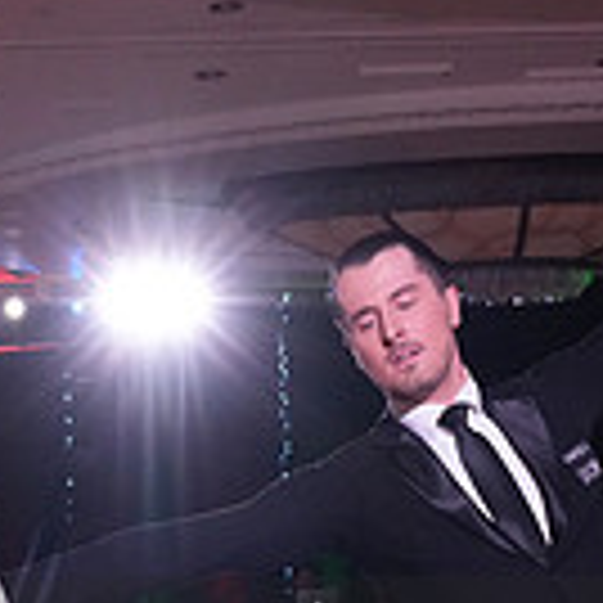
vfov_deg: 14.4
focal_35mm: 118
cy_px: 695
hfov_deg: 14.7
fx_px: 2326
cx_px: 158
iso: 5000
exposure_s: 1/320
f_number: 6.3
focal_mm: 32
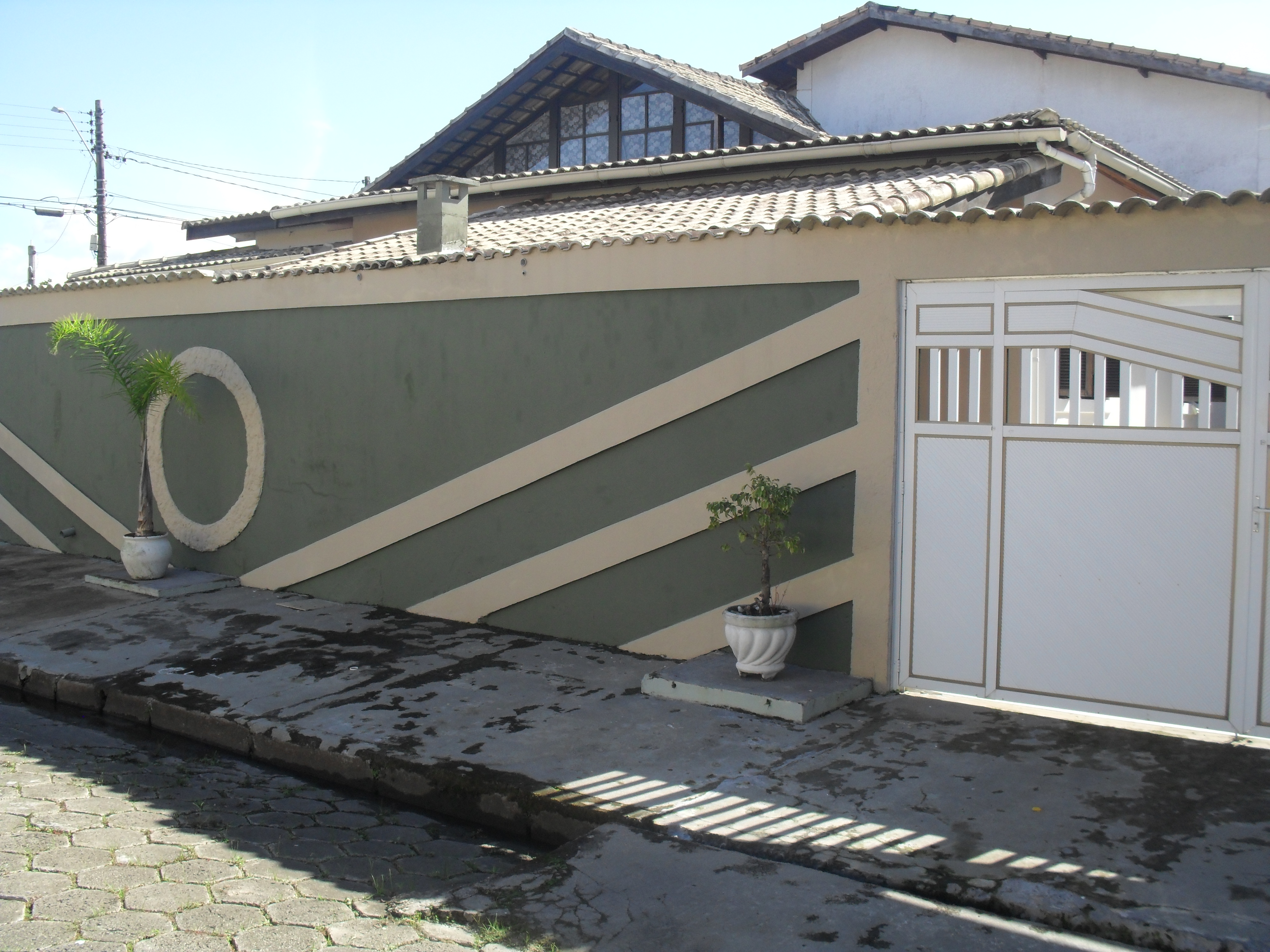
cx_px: 635
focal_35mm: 35
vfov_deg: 40.7
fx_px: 1284
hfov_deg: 52.6
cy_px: 476
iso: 100
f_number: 8.4
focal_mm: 6.3
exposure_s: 1/90
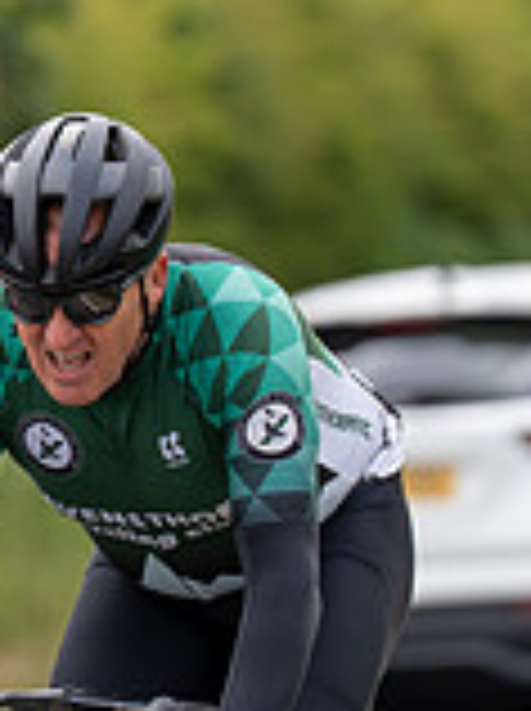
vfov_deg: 3.2
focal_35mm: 630
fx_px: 12920
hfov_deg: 2.4
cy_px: 466
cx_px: -58
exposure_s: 1/1250
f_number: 3.2
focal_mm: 178
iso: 200
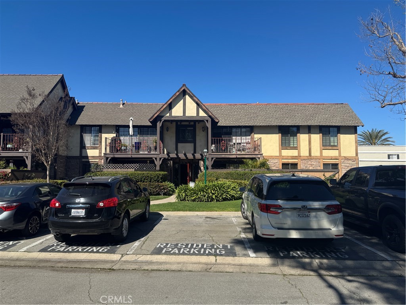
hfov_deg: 71.6
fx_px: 281
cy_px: 152
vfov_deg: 56.8
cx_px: 203
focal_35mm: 24
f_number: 1.78
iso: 80
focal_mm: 6.76
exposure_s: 1/4310
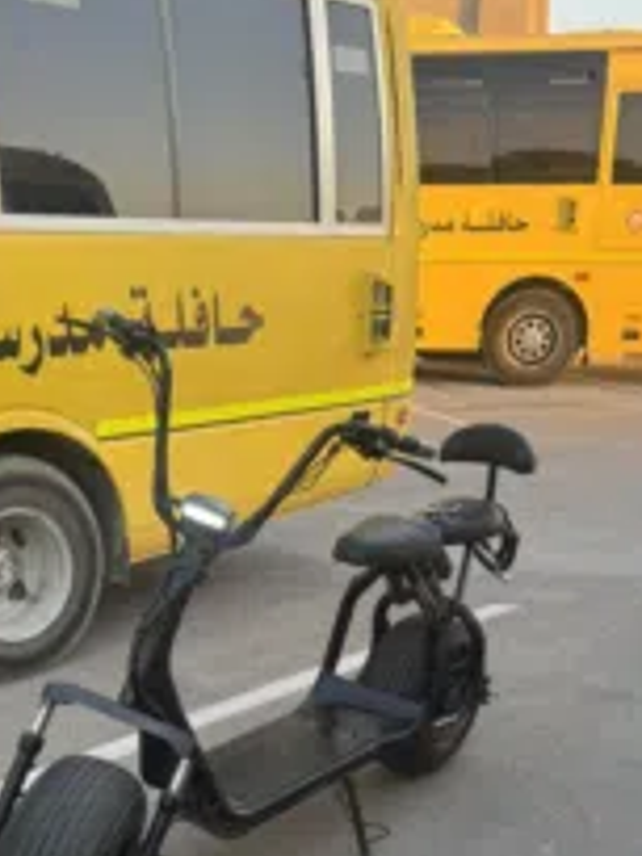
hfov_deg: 30.8
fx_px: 1162
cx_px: 273
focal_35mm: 47
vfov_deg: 38.4
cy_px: 722
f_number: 1.78
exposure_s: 1/210
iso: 64
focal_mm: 6.76
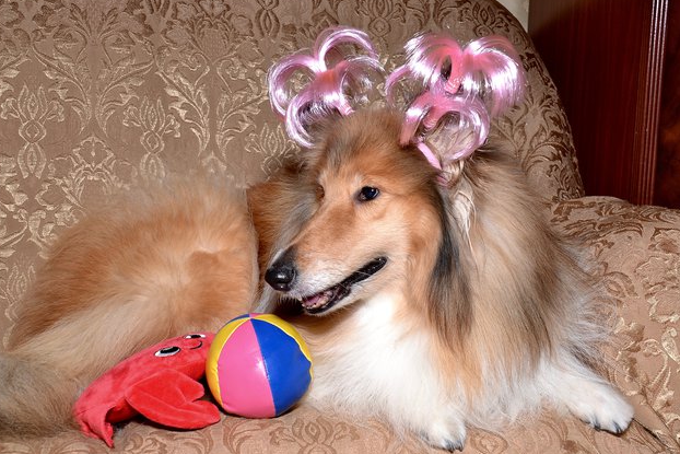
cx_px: 333
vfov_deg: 25.1
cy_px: 241
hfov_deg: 36.9
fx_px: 1020
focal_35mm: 54
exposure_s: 1/60
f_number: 9
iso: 100
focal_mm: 28
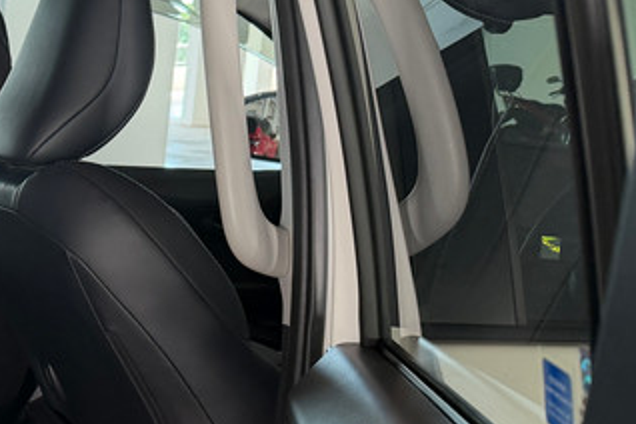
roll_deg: +0.1
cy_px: 406
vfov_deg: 20.1
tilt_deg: -17.8
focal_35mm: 66
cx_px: -198
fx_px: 1166
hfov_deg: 25.9
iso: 125
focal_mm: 6.76
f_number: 1.78
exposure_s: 1/50
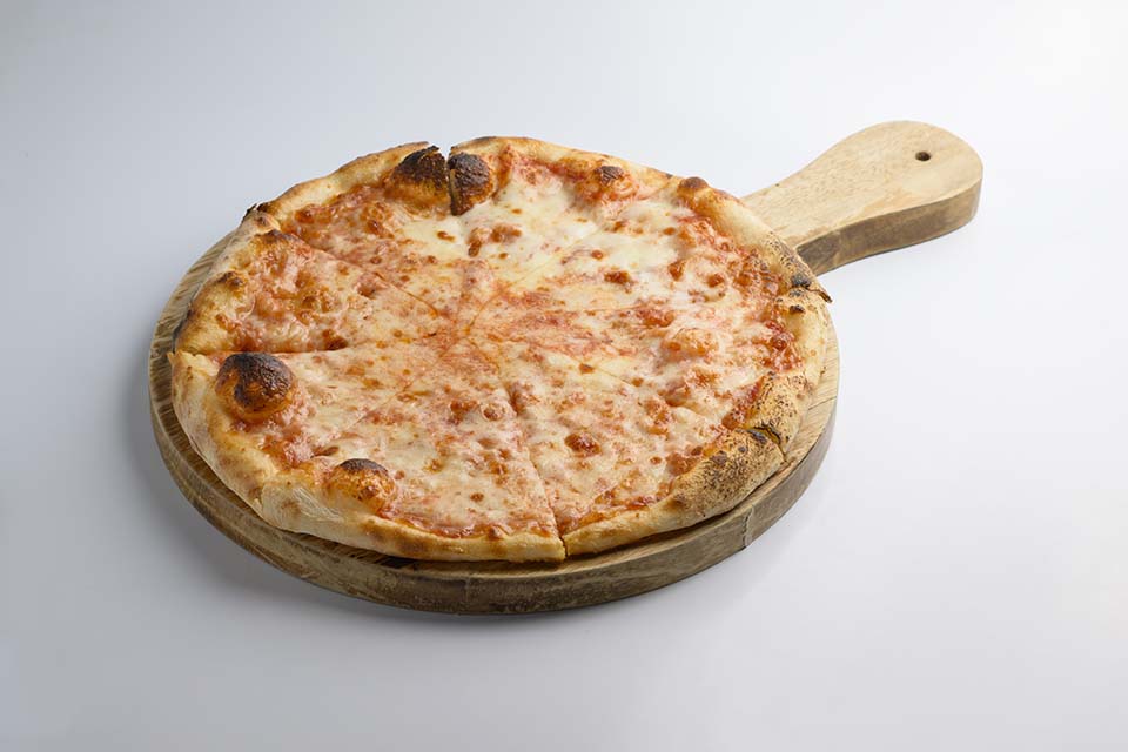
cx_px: 564
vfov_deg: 16.1
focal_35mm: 85
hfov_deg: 23.9
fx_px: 2663
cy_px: 376
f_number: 8.5
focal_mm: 85
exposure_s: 1/200
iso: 80
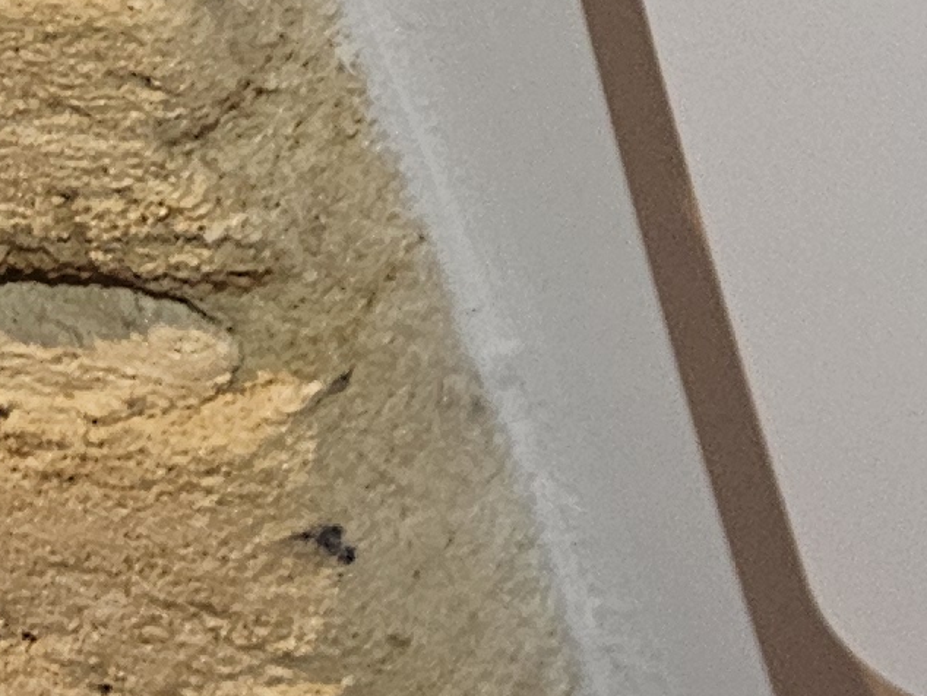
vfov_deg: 10.2
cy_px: 91
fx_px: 3885
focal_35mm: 145
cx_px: 2788
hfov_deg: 10.1
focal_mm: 6.3
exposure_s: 1/100
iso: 320
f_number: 1.7
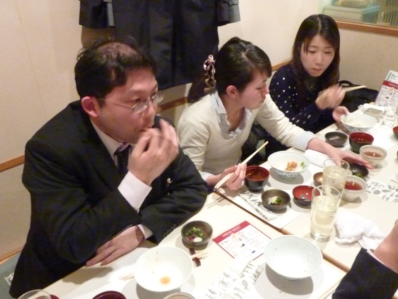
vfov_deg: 45.4
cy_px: 150
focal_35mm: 31
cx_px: 199
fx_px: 356
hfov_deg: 58.4
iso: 800
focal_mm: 4.1
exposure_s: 1/20
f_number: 3.3
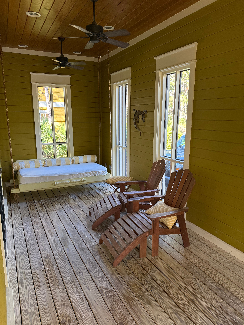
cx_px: 122
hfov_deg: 56.8
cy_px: 162
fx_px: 226
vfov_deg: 71.6
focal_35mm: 24
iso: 250
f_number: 1.78
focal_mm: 6.76
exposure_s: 1/60
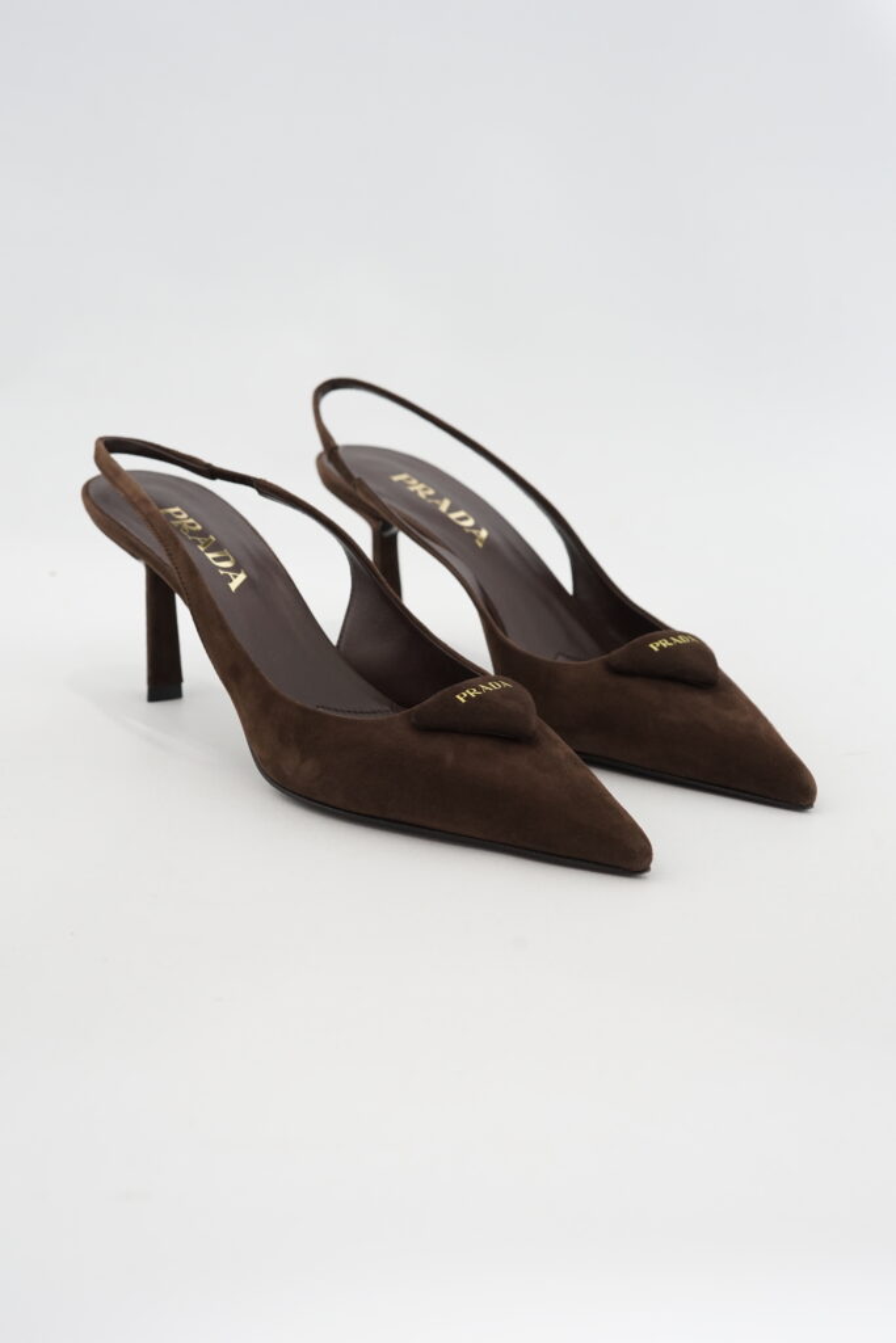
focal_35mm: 50
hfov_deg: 27.0
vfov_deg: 39.6
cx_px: 448
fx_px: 1866
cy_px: 672
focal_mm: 50
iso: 640
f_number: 6.3
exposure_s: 1/15
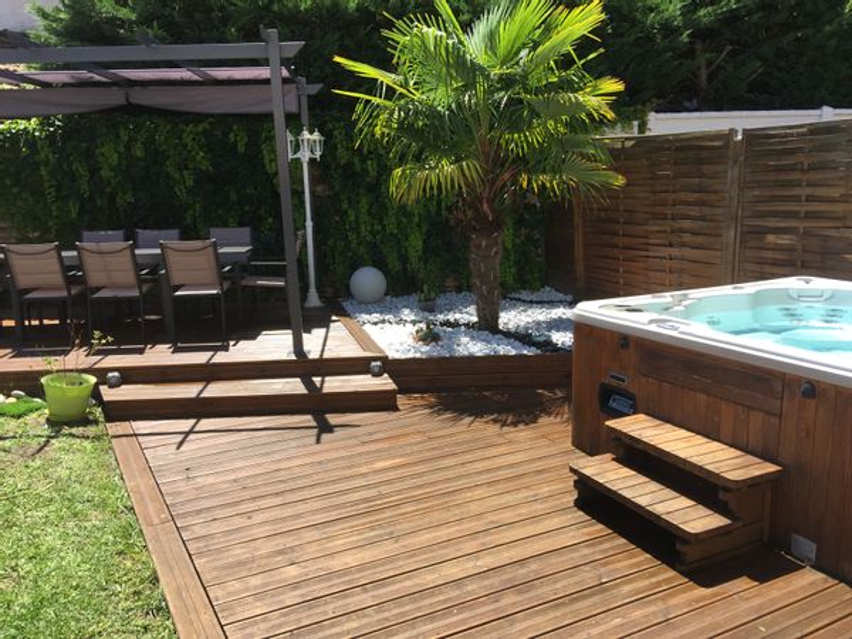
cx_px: 426
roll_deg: +1.5
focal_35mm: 29
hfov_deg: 61.7
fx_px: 714
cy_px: 320
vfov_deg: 48.2
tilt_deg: -11.1
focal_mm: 4.15
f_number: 2.2
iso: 32
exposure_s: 1/860
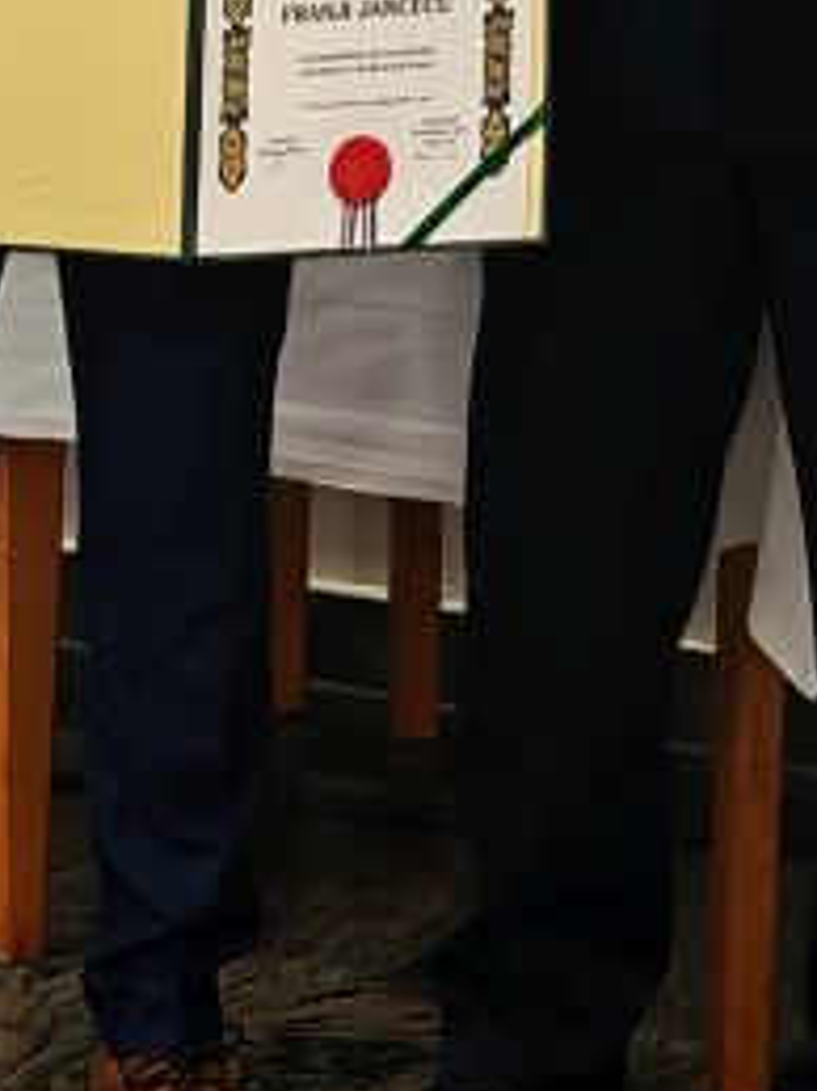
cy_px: -206
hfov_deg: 8.8
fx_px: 5260
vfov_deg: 11.6
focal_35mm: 167
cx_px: 758
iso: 500
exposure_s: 1/100
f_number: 1.9
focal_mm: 6.12
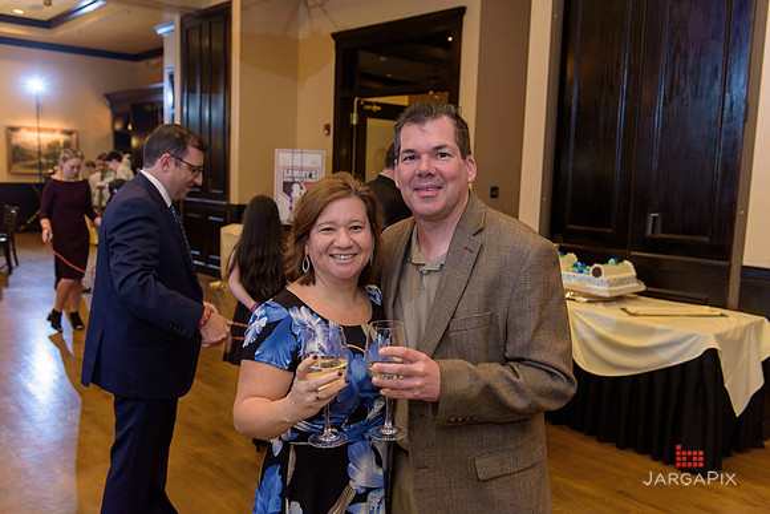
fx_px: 685
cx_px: 385
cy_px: 257
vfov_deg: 41.1
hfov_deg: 58.7
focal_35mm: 32
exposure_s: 1/125
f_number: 3.2
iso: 800
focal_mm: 32
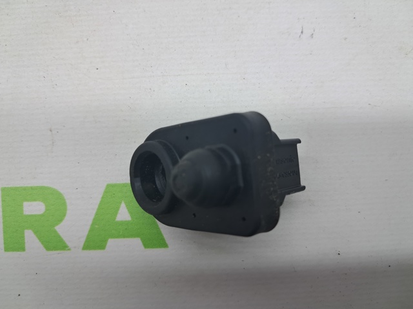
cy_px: 154
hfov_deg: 65.4
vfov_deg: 51.3
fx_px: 322
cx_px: 206
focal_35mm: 27
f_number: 1.8
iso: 50
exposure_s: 1/50
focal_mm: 4
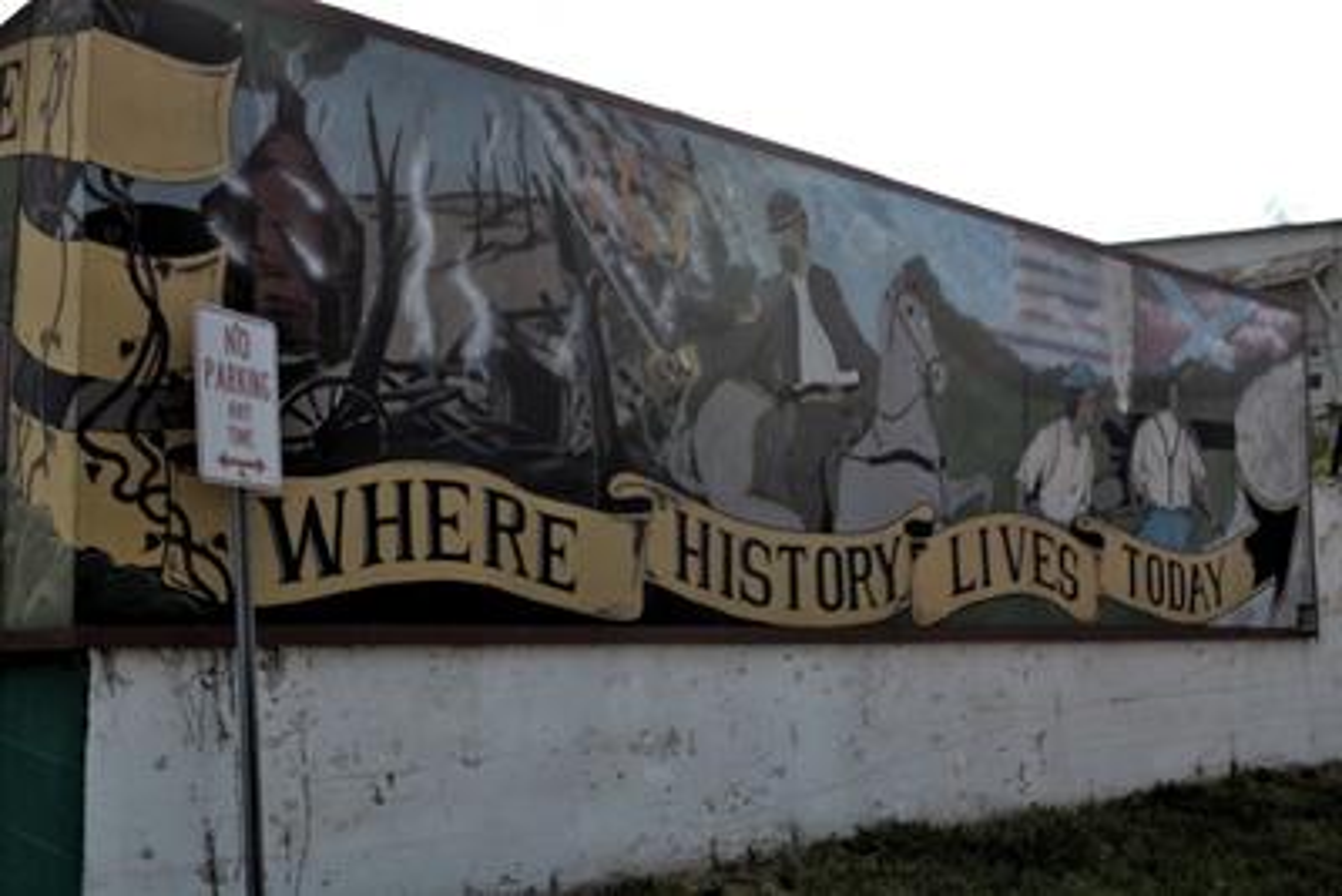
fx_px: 1566
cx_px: 671
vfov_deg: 31.9
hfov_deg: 46.4
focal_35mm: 42
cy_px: 448
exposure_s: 1/1600
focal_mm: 28
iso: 400
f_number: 5.6
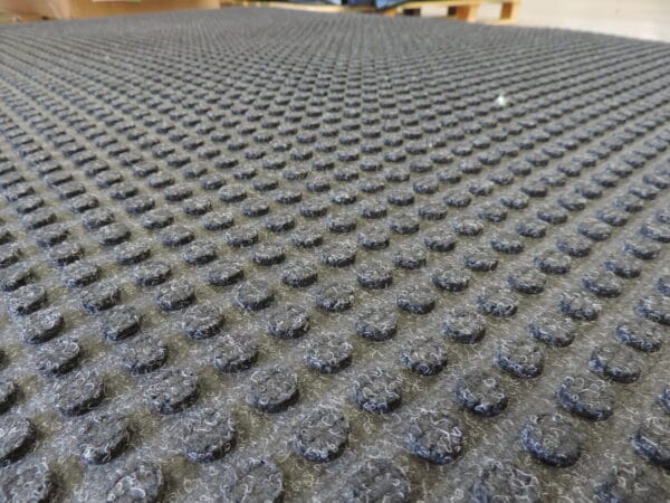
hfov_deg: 71.6
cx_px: 335
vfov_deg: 56.8
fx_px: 465
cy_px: 252
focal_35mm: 24
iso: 400
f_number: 3
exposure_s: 1/8
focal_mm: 4.3
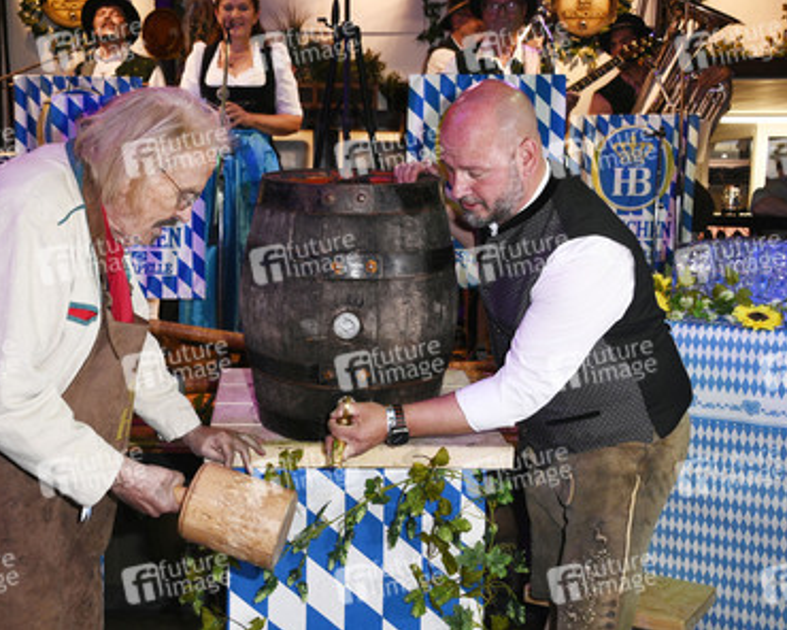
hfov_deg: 38.7
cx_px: 333
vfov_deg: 31.5
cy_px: 313
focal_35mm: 48
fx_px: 1118
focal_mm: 42
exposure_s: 1/200
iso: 3200
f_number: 5.6
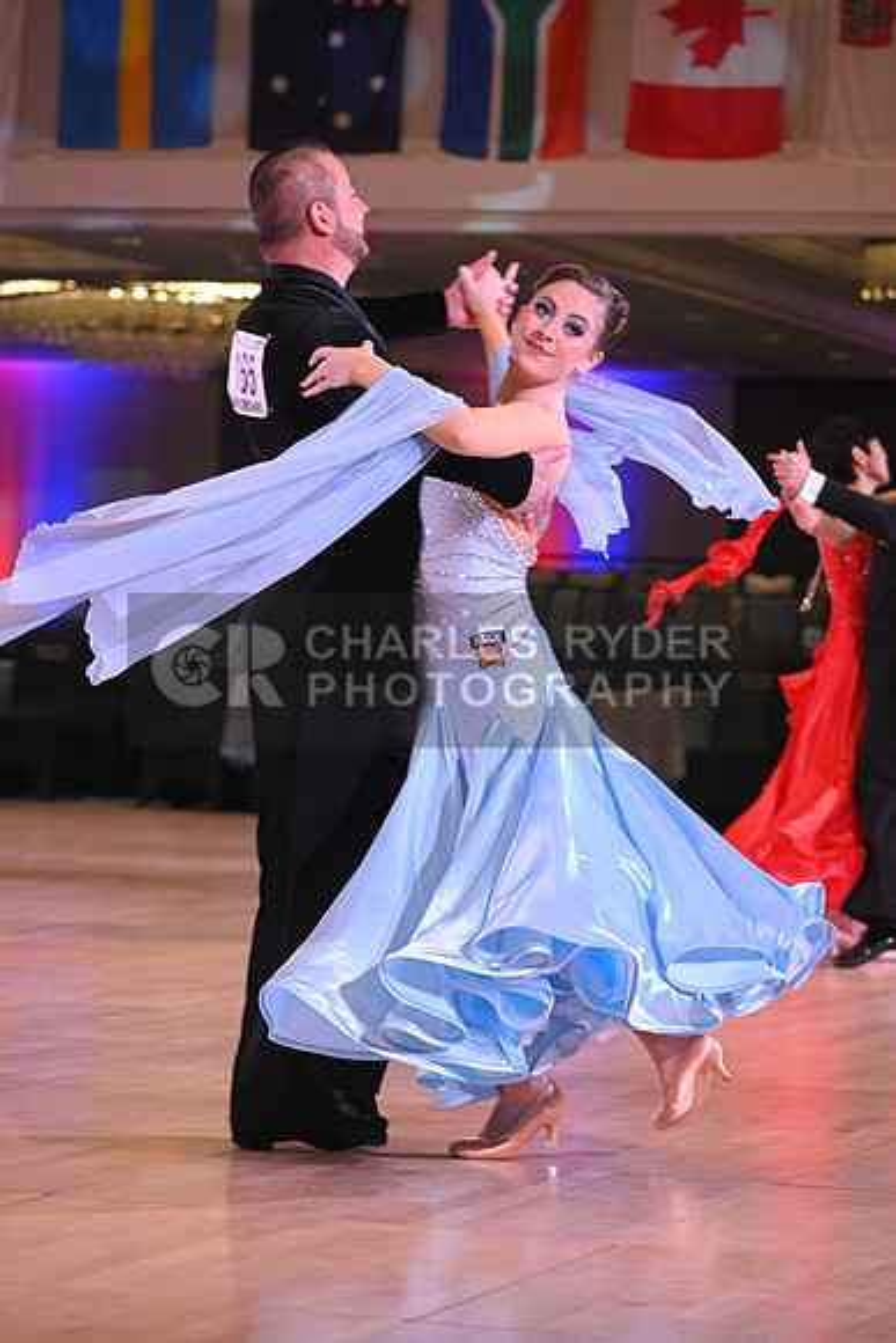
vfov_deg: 16.8
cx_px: 448
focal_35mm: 122
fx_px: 4552
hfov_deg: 11.2
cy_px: 672
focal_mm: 122
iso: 2500
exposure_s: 1/320
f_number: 5
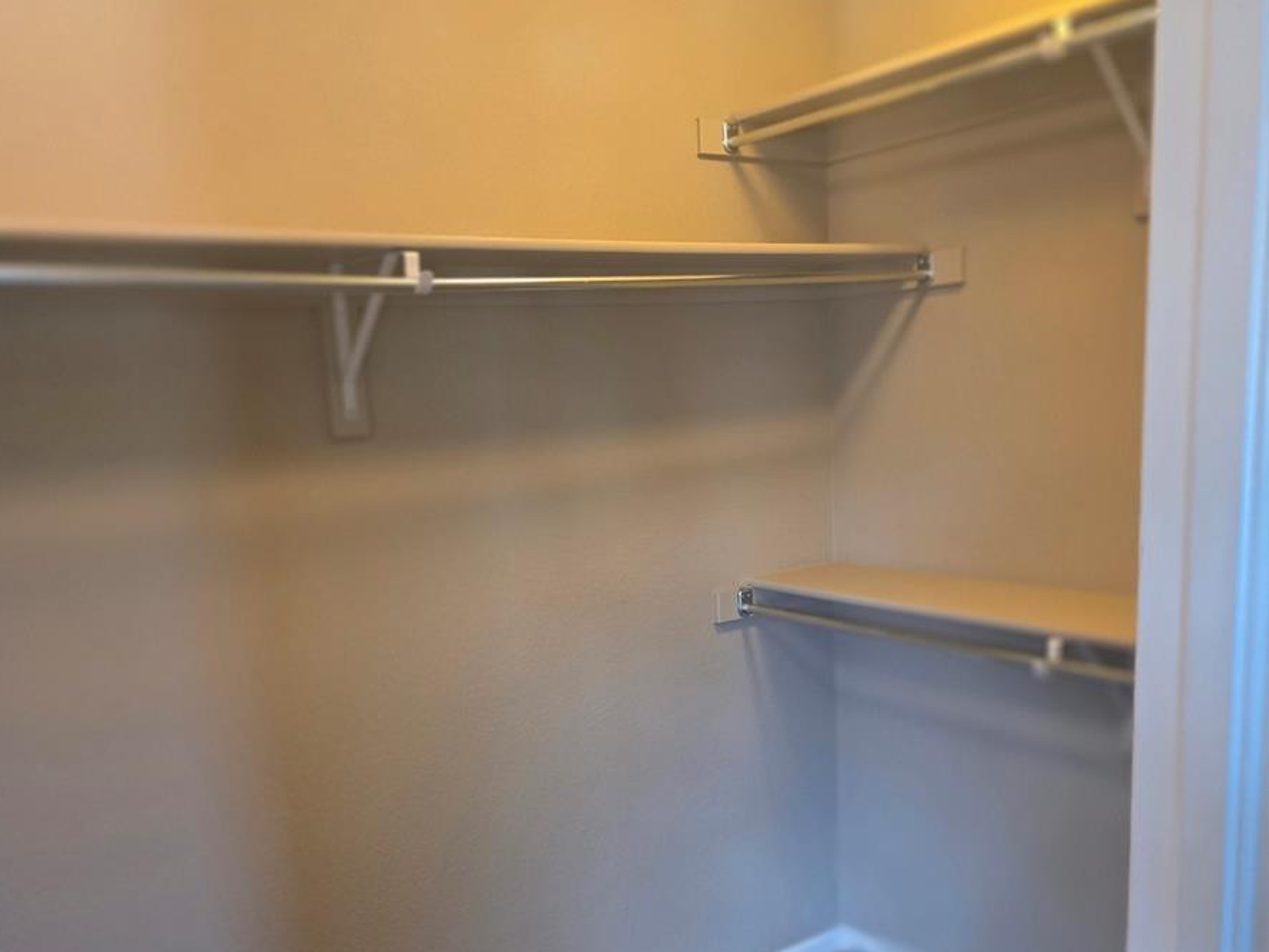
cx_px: 632
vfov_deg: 45.1
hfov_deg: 58.3
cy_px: 593
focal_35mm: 31
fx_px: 1137
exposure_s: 1/120
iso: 400
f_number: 1.7
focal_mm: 6.3
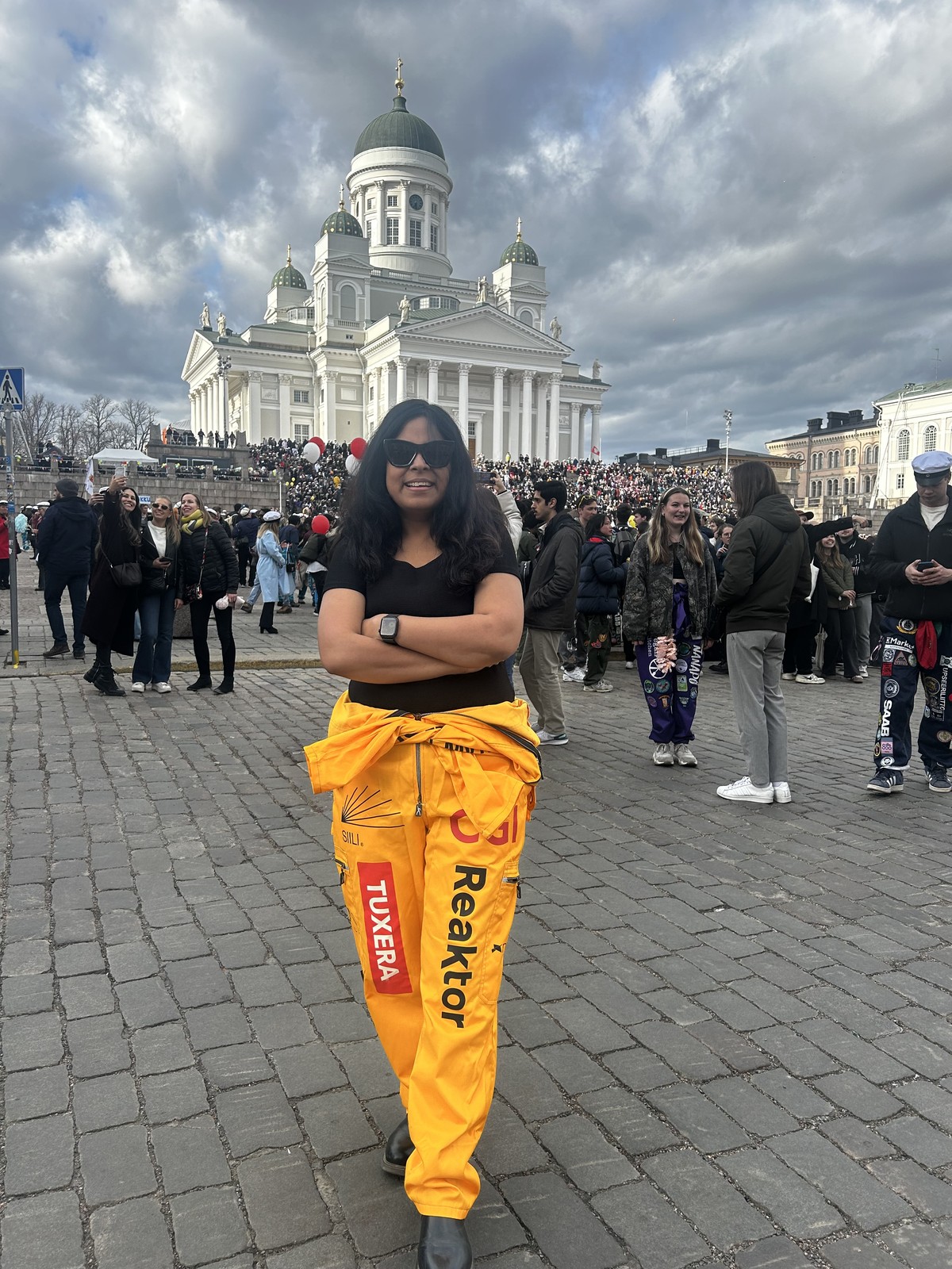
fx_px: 953
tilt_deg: -4.3
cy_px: 634
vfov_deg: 67.3
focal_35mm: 26
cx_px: 476
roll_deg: +0.9
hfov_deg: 53.1
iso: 50
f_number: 1.5
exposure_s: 1/1488
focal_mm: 5.7
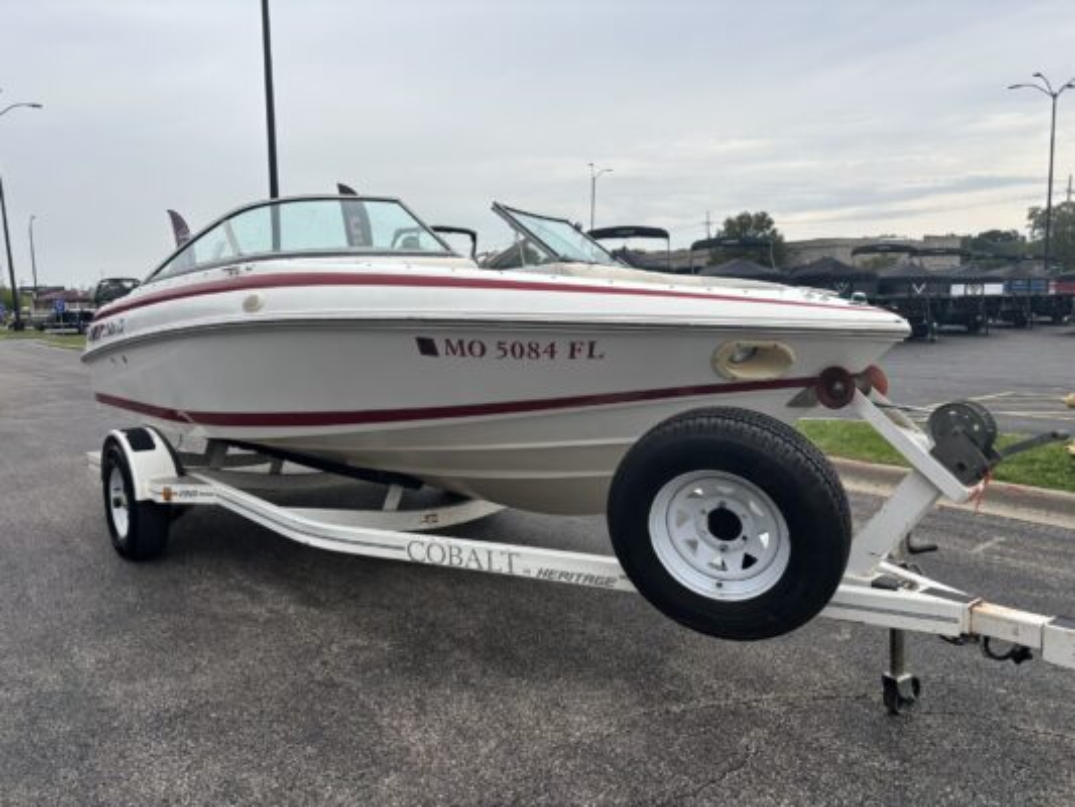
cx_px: 538
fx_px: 808
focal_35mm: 26
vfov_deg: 53.1
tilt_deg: -4.0
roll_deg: +3.1
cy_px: 404
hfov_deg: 67.3
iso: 50
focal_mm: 5.96
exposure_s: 1/880
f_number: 1.6
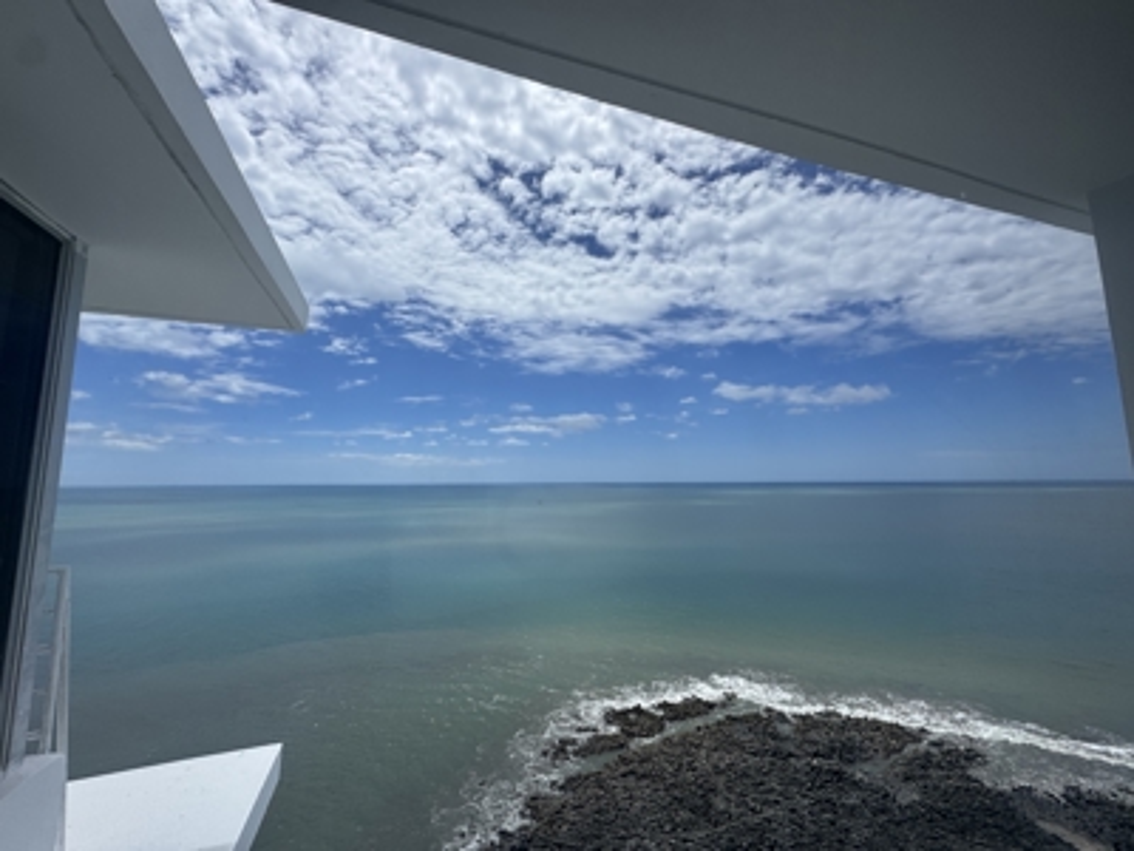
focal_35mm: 14
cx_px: 567
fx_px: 459
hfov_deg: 102.1
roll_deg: -0.2
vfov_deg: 85.7
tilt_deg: +7.7
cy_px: 426
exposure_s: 1/2415
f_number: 2.2
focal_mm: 2.22
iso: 50
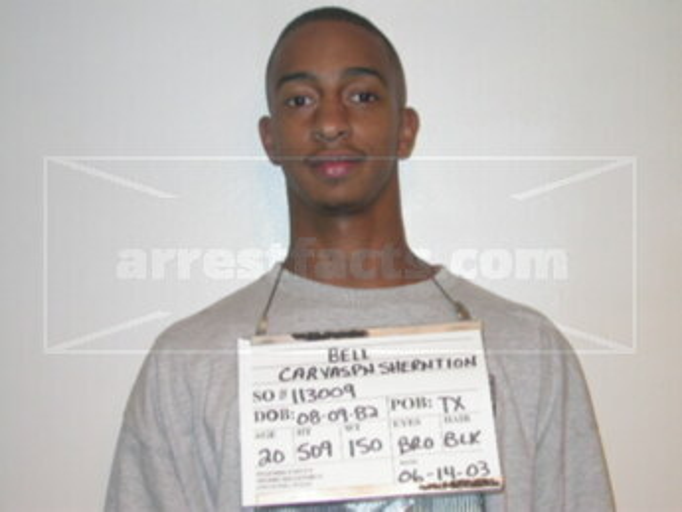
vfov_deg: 21.9
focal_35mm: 67
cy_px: 256
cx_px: 341
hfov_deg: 29.0
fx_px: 1320
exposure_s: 1/60.3
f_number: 3.2
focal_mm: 14
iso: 100
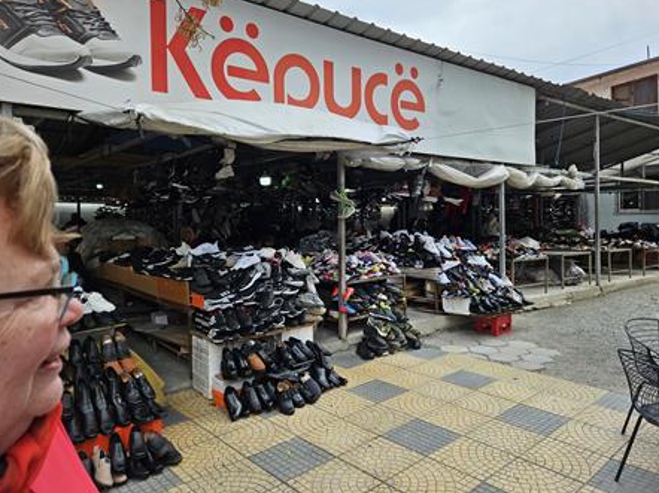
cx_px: 347
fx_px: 476
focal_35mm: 25
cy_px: 226
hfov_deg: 69.4
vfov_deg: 54.8
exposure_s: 1/829
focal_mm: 5.4
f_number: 1.8
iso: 25
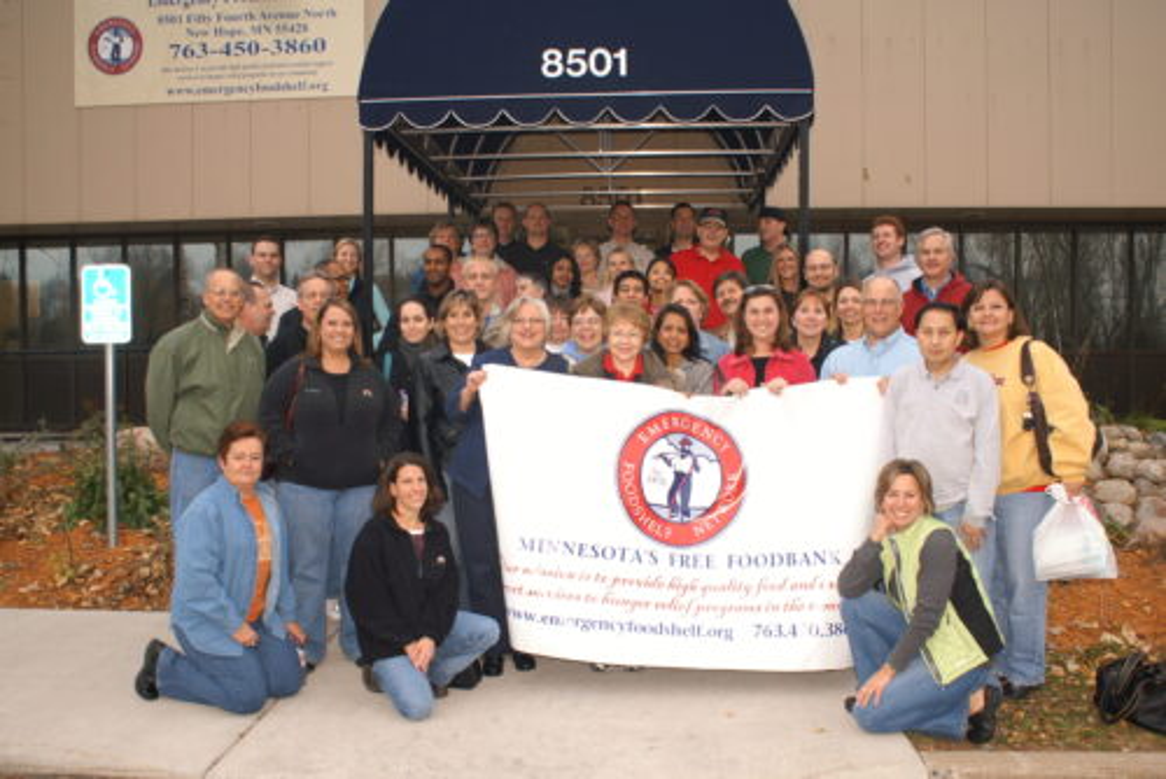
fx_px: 1069
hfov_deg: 57.2
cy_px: 390
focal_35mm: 33
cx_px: 583
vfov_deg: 40.0
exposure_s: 1/80
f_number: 4
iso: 200
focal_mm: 22
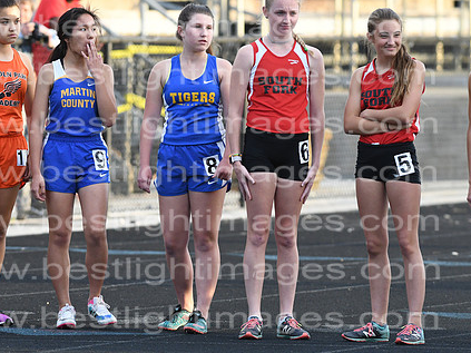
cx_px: 187
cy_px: 150
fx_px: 8066
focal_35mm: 593
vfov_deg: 2.5
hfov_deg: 3.3
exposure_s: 1/1000
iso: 1250
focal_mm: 300
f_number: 4
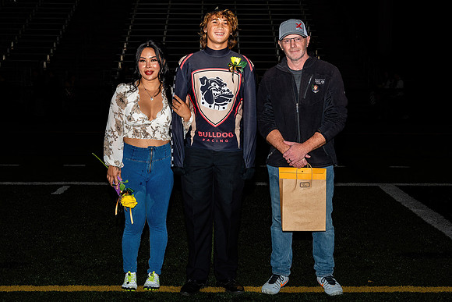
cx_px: 222
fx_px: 781
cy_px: 150
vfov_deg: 21.8
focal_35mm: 62
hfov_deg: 32.3
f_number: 5
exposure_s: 1/200
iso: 320
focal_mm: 34
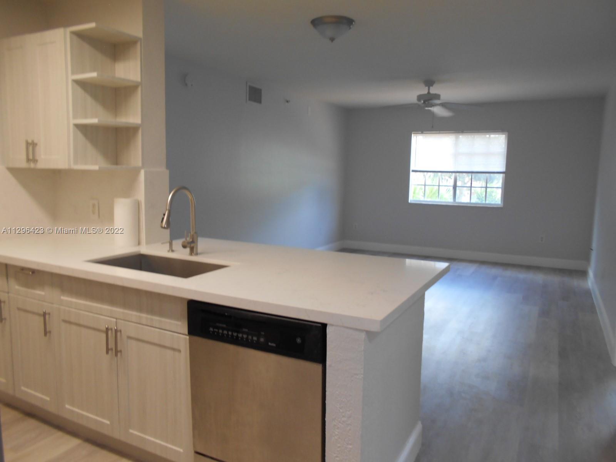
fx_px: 463
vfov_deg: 53.1
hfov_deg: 67.3
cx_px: 308
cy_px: 231
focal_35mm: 26
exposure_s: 1/30
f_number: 3.2
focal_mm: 4.6
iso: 140
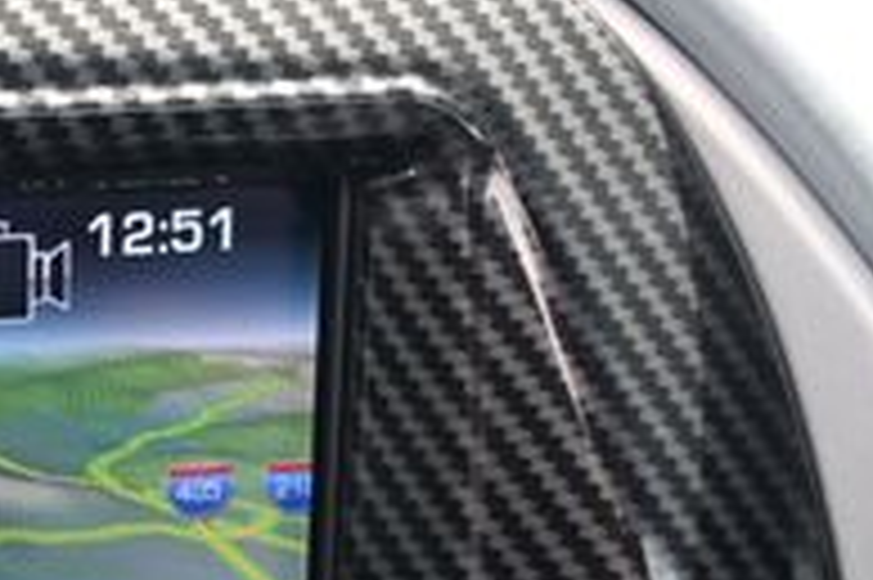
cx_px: -441
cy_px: 773
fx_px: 2399
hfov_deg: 18.3
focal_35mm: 99
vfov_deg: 13.3
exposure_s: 1/200
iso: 400
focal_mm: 20
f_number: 3.8
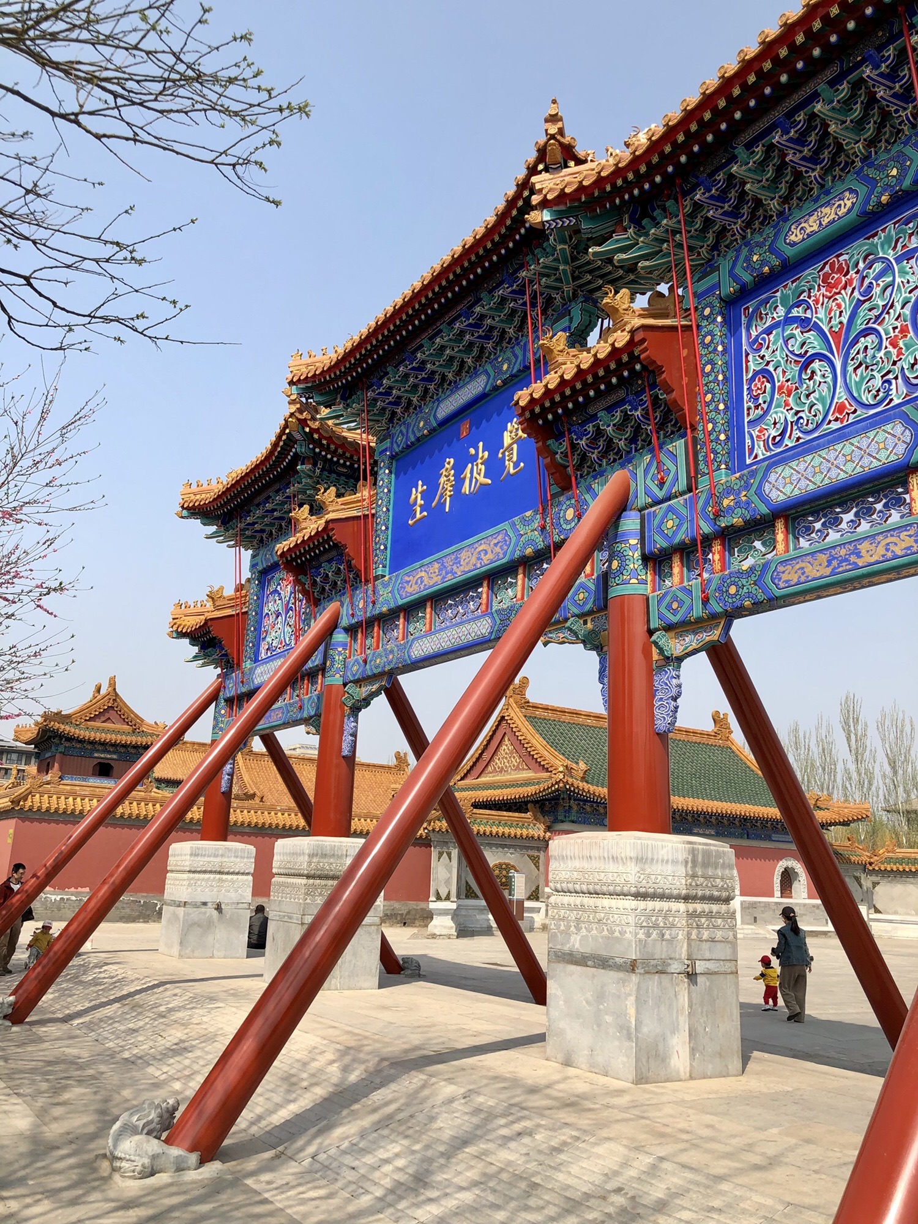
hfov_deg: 49.7
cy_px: 612
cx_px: 459
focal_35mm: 28
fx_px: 990
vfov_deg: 63.4
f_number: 1.8
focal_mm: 4
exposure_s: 1/2000
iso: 20
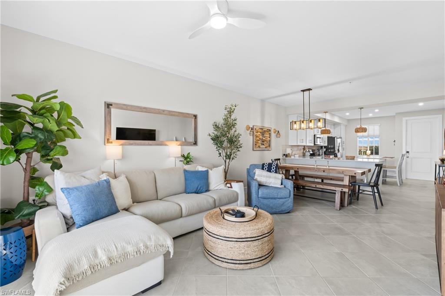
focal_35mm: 16
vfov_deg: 72.0
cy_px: 148
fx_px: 204
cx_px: 222
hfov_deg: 95.0
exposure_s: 1/13
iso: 1000
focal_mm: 16.5
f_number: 9
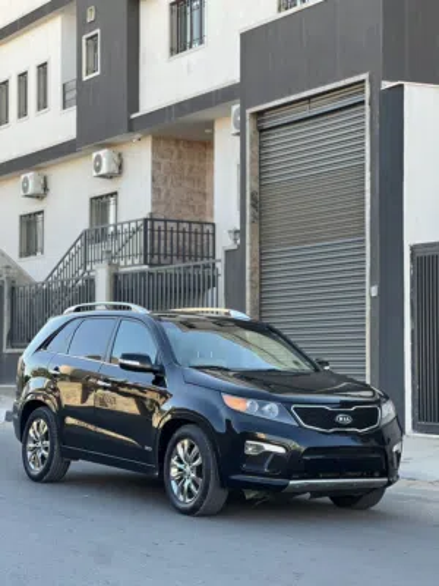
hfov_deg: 19.1
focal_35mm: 77
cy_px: 293
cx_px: 220
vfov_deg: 25.3
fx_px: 1302
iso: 64
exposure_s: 1/121
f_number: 2.8
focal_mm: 9
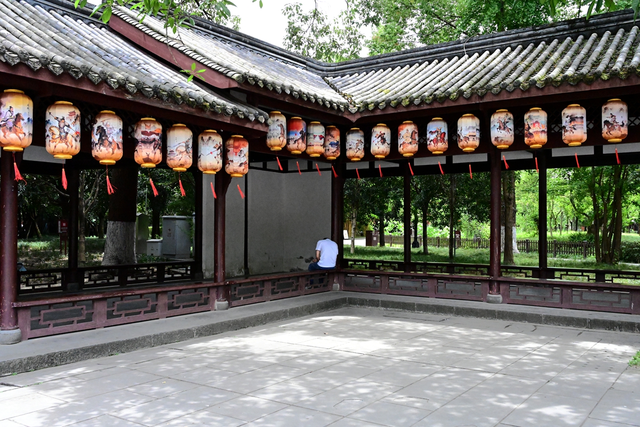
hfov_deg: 59.5
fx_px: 560
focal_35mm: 32
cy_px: 214
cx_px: 320
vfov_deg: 41.7
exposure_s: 1/6400
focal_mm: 31.5
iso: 12800
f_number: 8
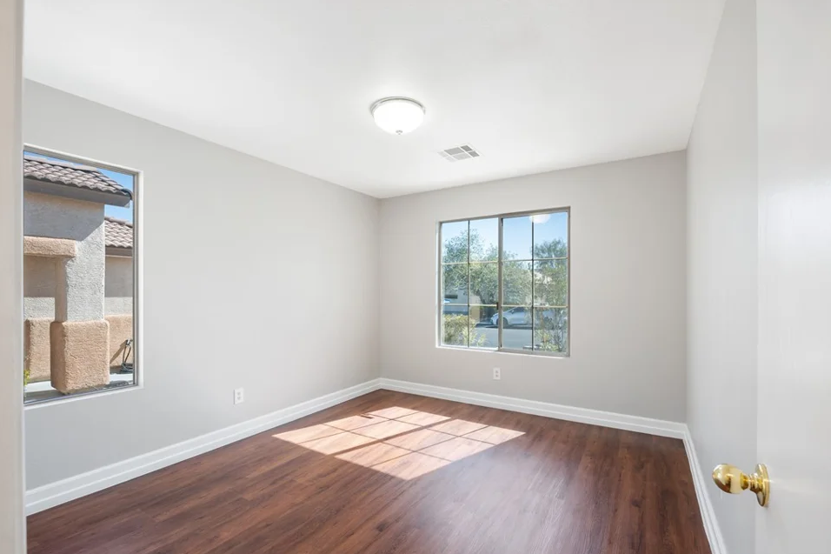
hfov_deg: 100.4
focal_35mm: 15
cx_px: 416
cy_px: 294
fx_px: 346
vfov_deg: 77.2
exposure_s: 1.3
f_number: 9
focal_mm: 14
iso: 100
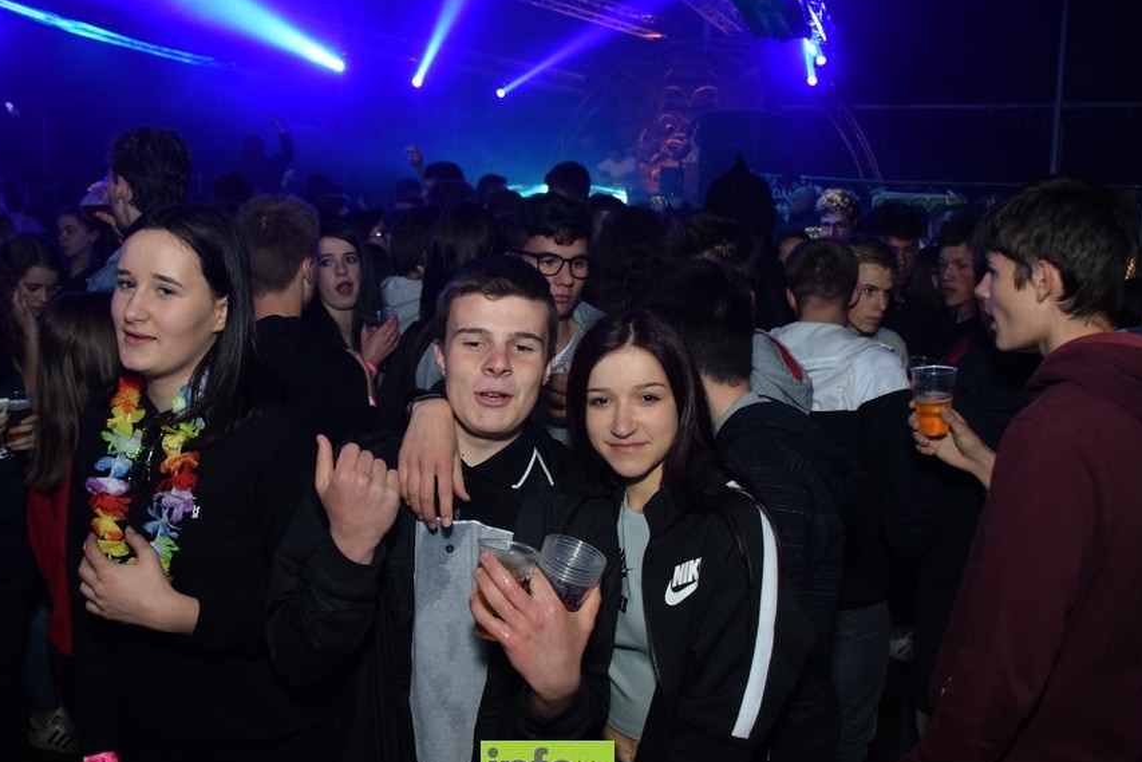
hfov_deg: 58.7
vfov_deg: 41.1
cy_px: 398
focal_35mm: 32
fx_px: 1015
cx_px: 548
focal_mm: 18
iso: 1600
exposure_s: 1/60
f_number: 3.5
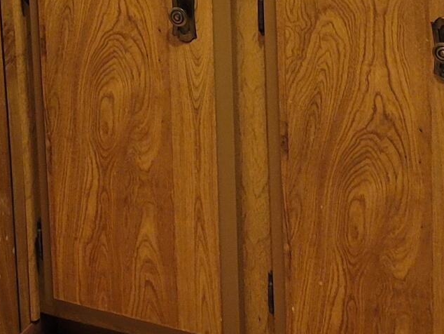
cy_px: -213
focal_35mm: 123
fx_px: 1578
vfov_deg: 11.4
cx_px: 222
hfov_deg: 16.0
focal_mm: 5.4
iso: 160
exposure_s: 1/40
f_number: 1.8
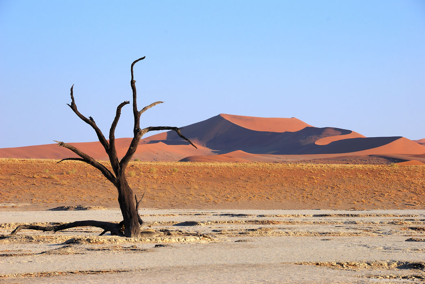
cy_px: 142
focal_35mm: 158
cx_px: 212
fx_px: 1861
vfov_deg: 8.7
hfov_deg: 13.0
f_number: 13
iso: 100
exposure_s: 1/160
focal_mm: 105
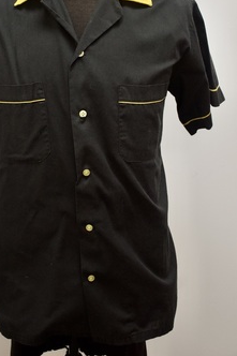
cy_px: 117
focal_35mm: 61
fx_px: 603
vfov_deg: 32.6
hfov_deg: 22.1
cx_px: 79
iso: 1600
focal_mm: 30
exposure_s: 1/200
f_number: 4
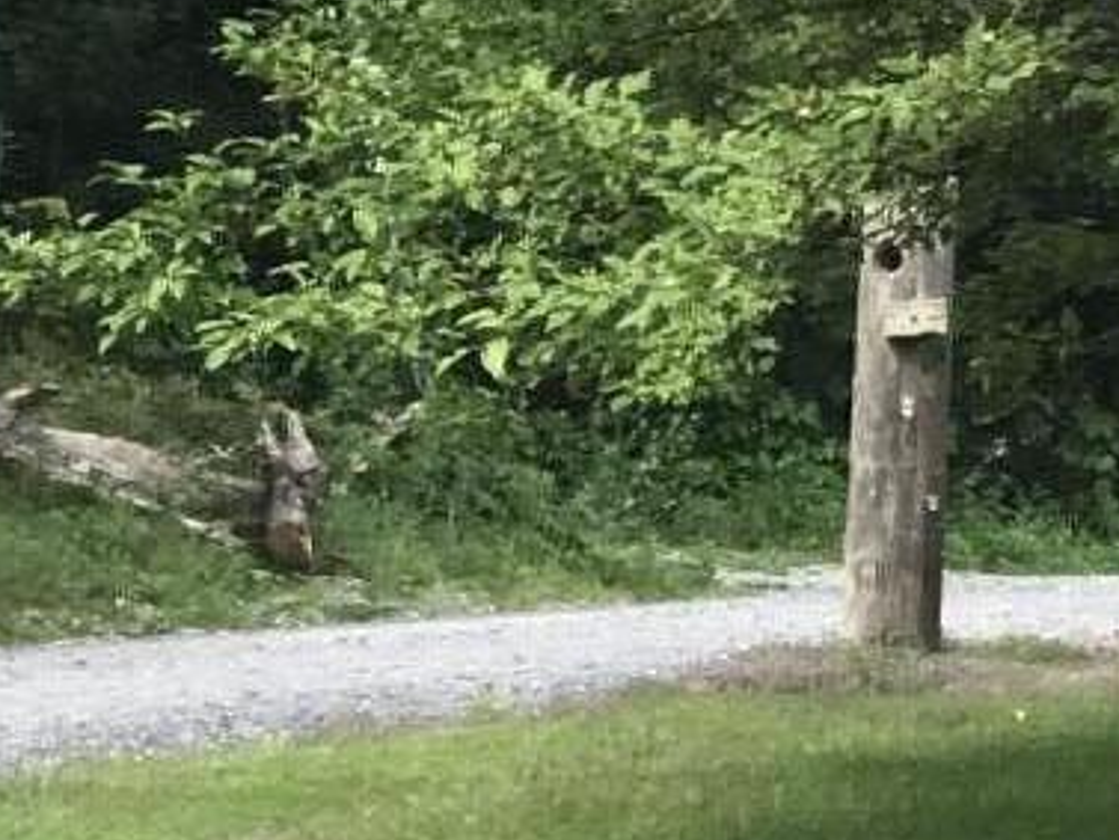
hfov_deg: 6.2
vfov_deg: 4.9
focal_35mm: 302
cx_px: 2746
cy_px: -291
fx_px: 9766
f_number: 2.8
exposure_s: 1/142
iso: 20
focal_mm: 6.6
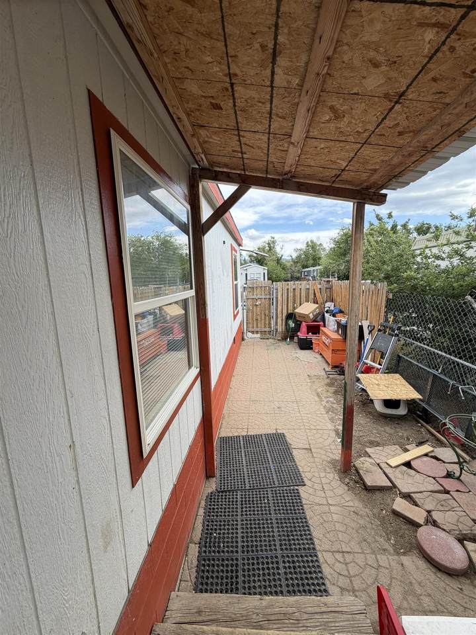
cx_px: 238
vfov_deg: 102.1
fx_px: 257
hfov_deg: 85.7
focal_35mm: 14
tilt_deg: -8.8
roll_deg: +1.5
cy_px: 318
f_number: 2.2
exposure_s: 1/268
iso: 50
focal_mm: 2.22
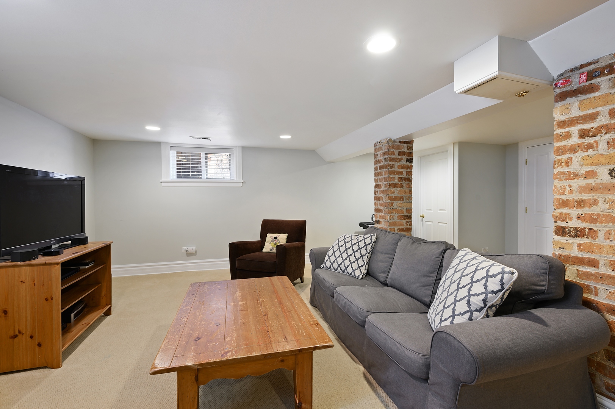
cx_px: 308
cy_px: 204
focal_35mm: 16
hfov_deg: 96.8
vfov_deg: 73.7
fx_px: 273
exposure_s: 1.5
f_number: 8
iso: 200
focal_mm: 16
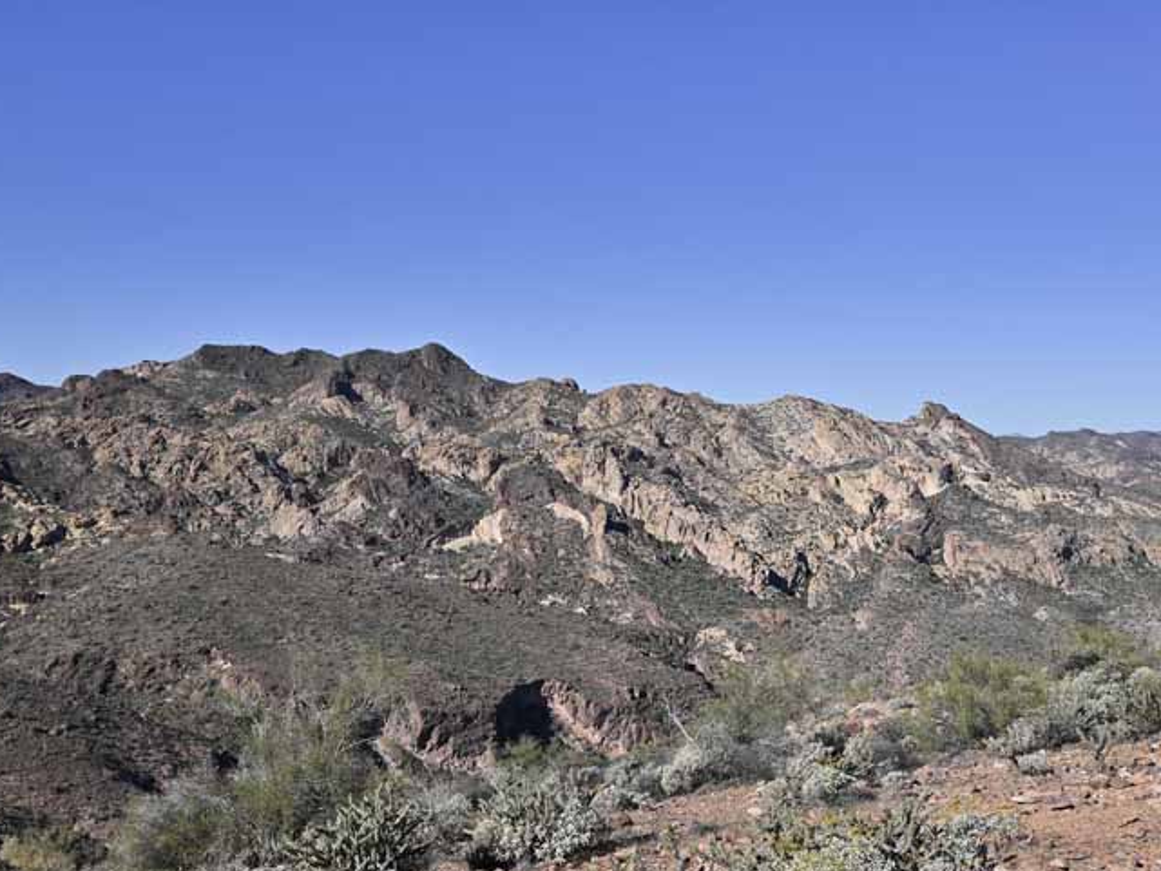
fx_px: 1228
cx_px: 583
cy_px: 438
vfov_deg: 39.1
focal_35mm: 37
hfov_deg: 50.6
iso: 100
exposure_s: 1/1600
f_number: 5.6
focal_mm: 30.5
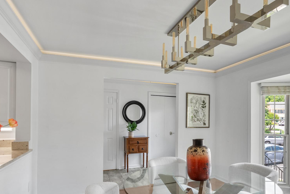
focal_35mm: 22
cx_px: 166
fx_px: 177
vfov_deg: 56.8
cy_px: 115
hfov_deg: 78.1
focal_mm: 16
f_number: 8
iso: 800
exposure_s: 1/20
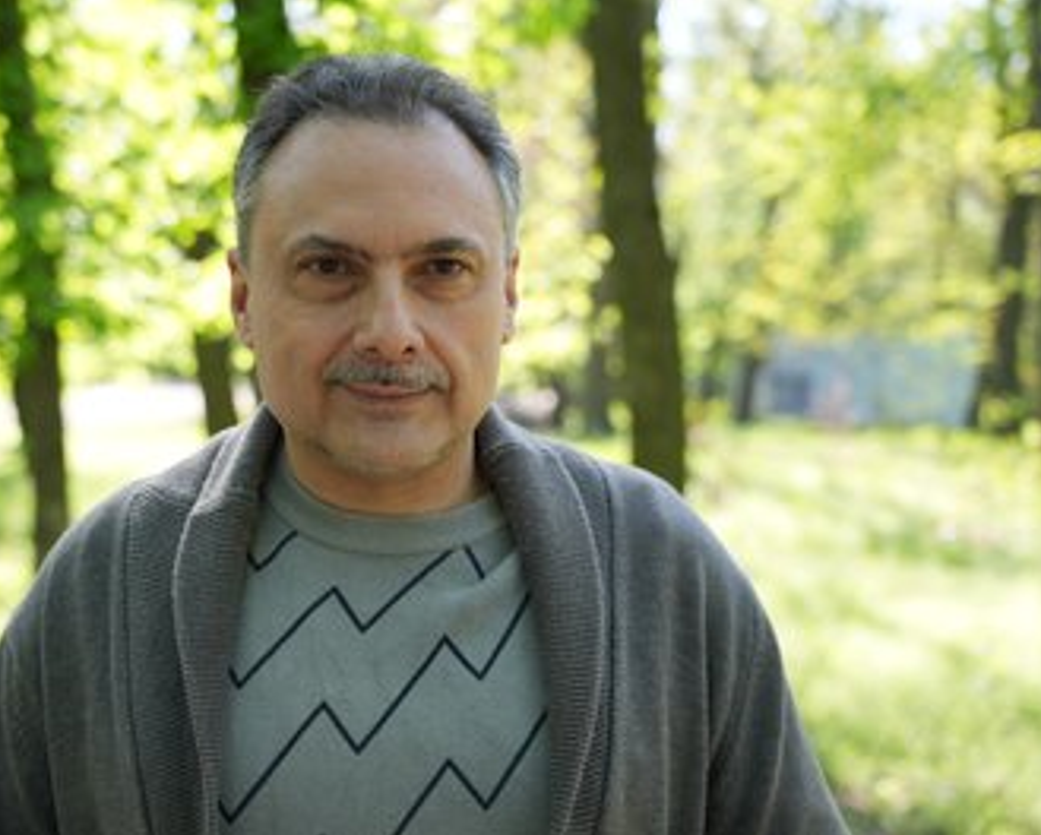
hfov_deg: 32.9
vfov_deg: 26.7
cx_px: 424
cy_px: 419
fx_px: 1758
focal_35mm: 57
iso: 200
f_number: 4
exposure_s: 1/160
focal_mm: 50
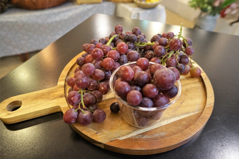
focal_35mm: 24
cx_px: 120
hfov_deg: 73.8
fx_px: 159
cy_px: 80
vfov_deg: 53.1
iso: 1000
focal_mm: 16
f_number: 4
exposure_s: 1/40
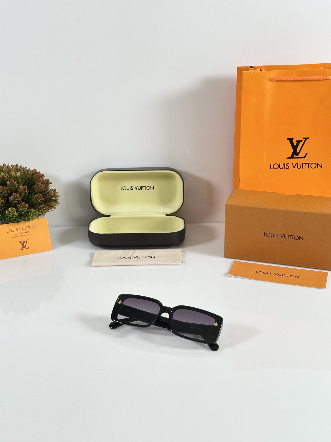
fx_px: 612
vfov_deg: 39.7
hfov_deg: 30.3
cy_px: 221
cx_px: 166
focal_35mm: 48
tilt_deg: -23.6
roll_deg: +0.8
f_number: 1.78
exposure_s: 1/121
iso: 80
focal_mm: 6.86
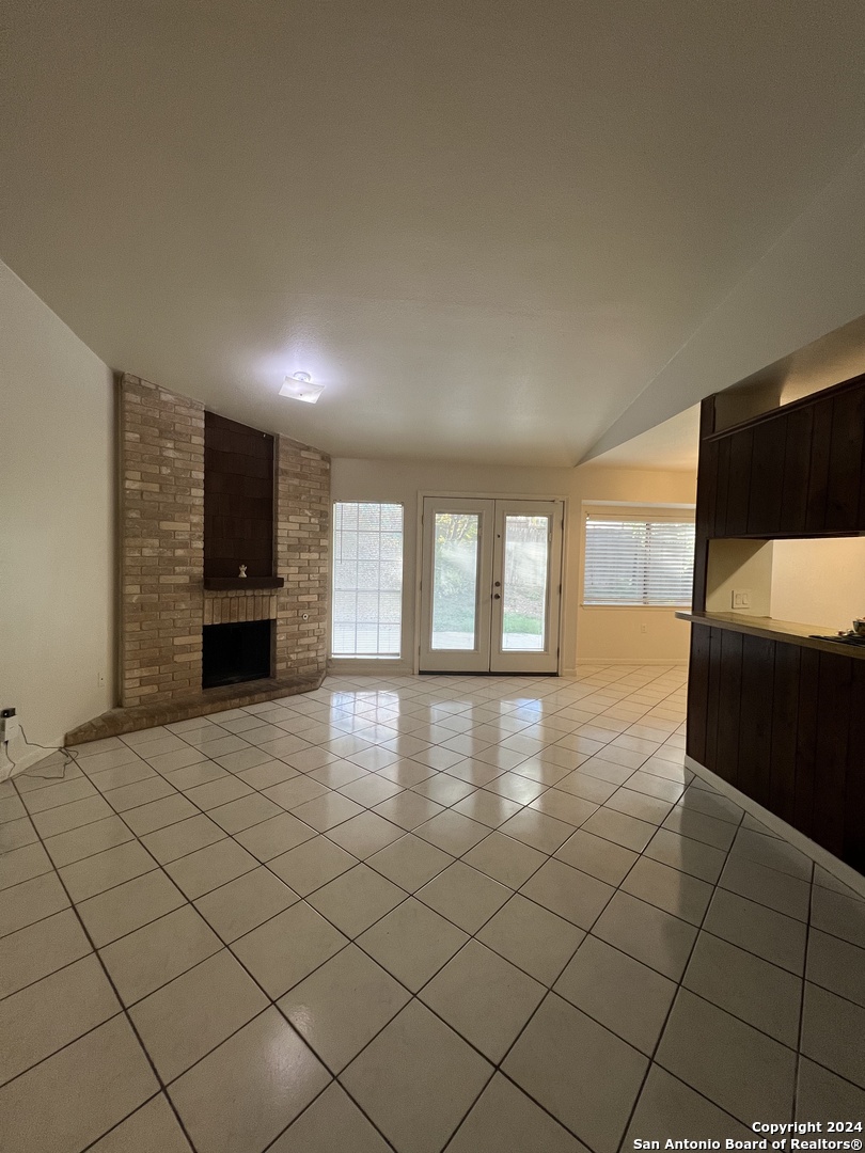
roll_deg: -1.7
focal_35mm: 13
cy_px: 576
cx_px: 432
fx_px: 433
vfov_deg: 106.2
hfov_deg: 89.9
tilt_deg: -1.7
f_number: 1.8
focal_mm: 1.57
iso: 160
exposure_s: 1/120
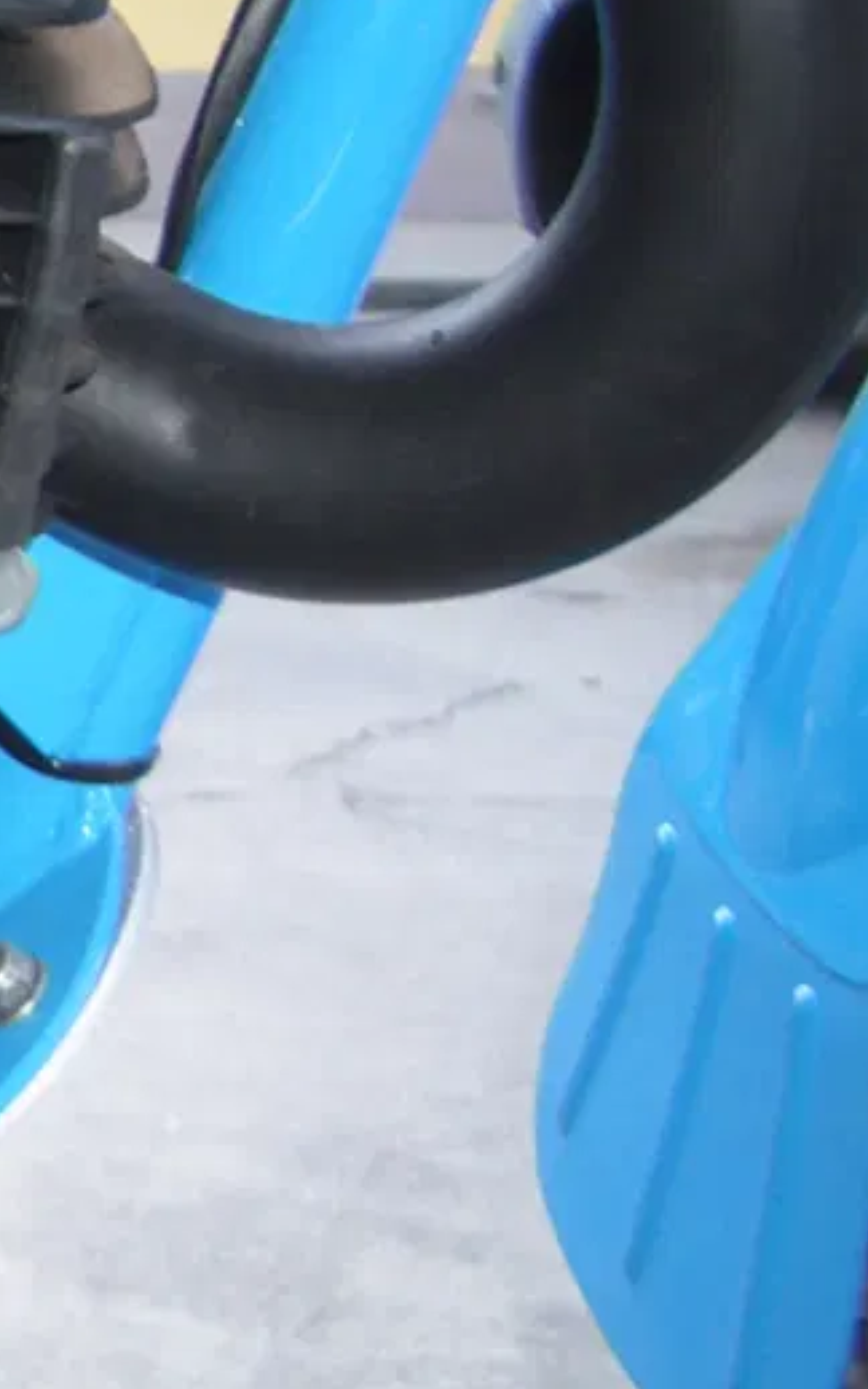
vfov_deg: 23.9
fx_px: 3253
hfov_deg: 13.6
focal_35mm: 86
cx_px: -697
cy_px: 367
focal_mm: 5.8
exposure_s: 1/40
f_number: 2.6
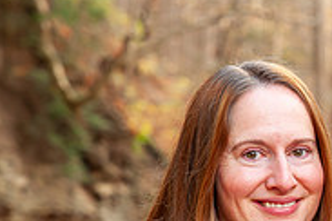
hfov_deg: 9.1
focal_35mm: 222
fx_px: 2047
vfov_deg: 6.2
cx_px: 464
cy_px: 237
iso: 400
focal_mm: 70
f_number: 5.6
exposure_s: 1/160
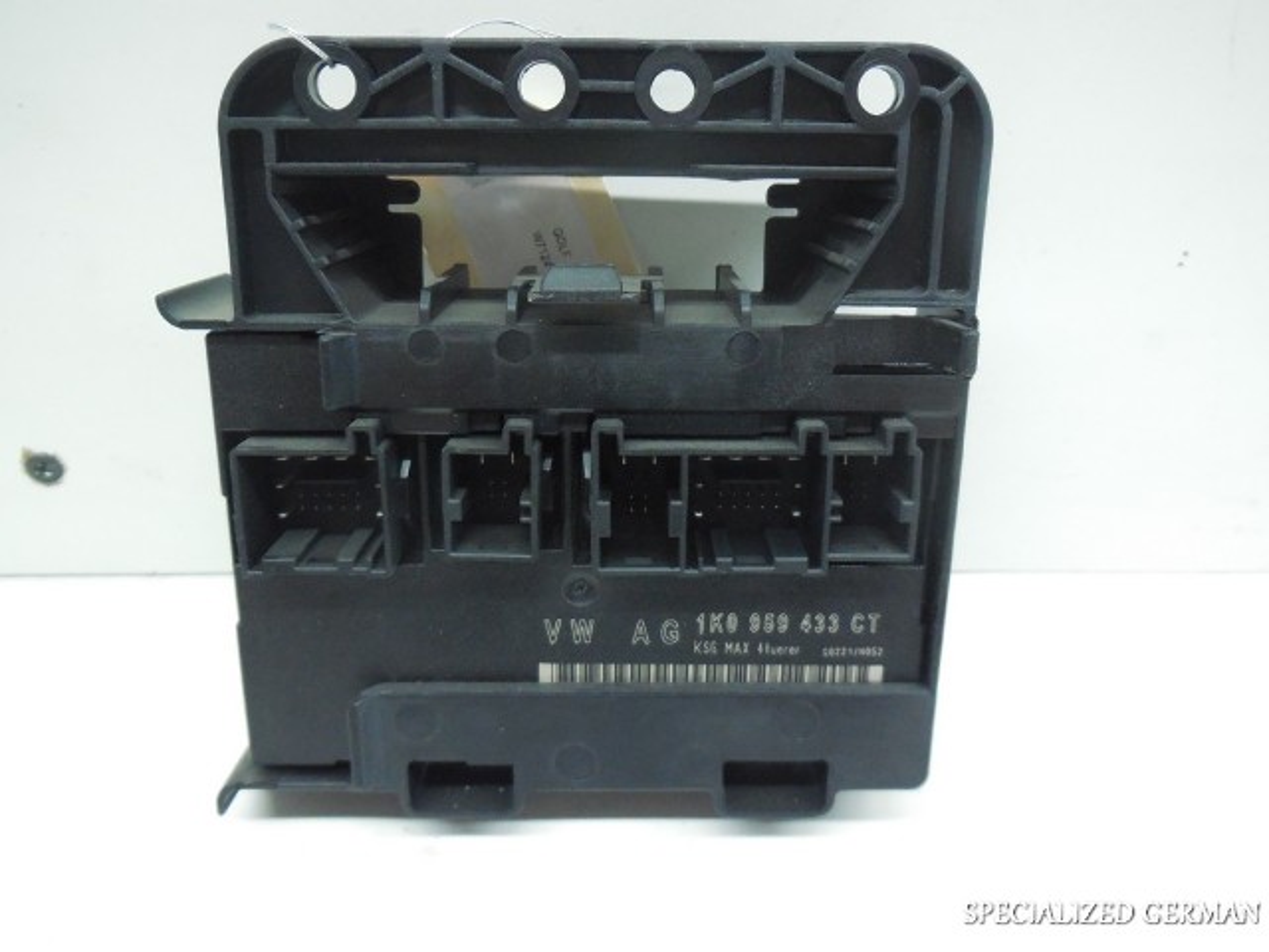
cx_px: 634
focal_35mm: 30
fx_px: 1100
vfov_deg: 46.8
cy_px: 476
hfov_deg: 60.0
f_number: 3.2
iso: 800
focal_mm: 5.3
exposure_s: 1/200
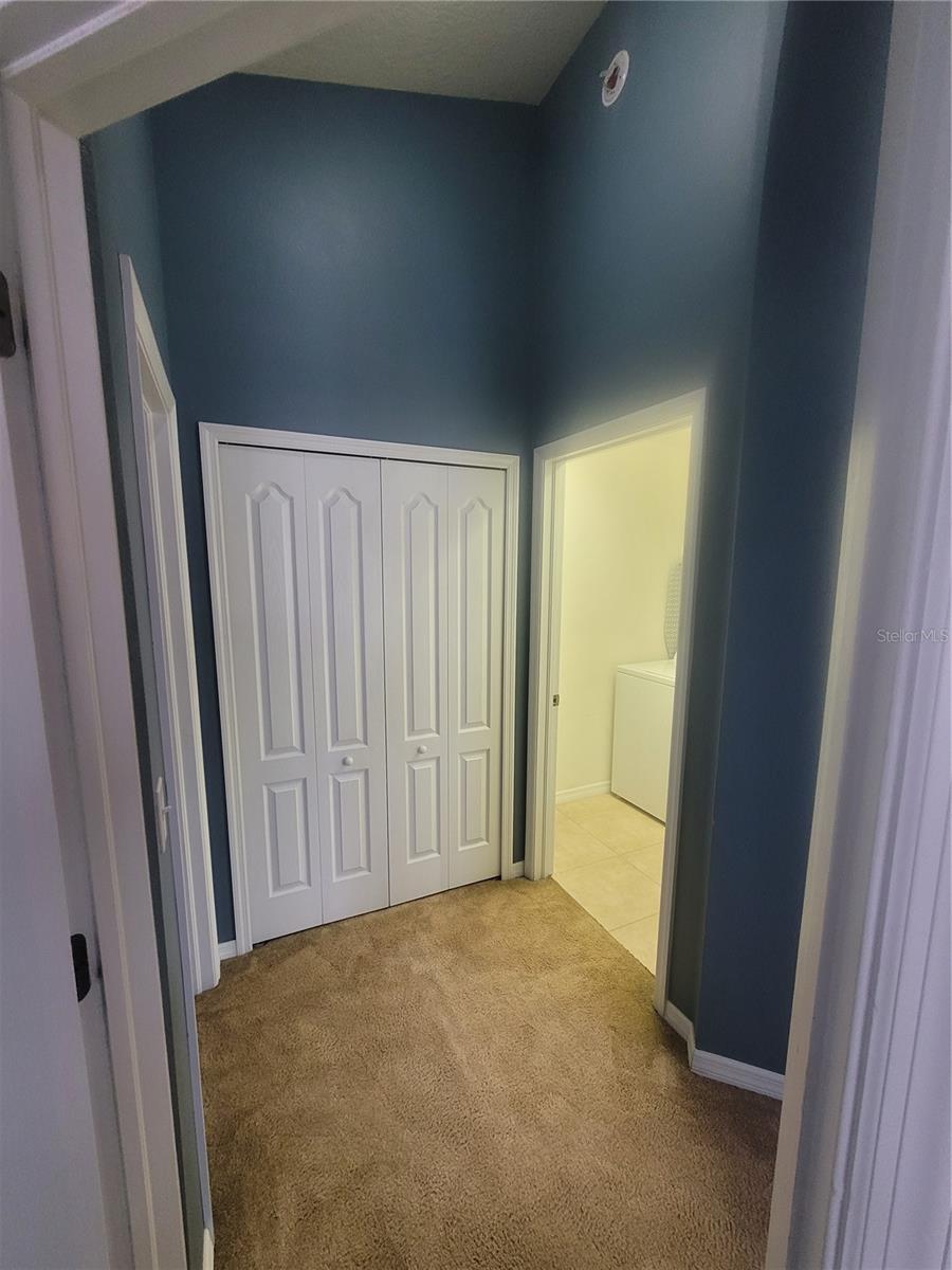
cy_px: 635
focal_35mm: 13
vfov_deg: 106.2
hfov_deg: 89.9
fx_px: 477
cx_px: 476
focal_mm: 2.2
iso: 320
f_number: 2.2
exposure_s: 1/60
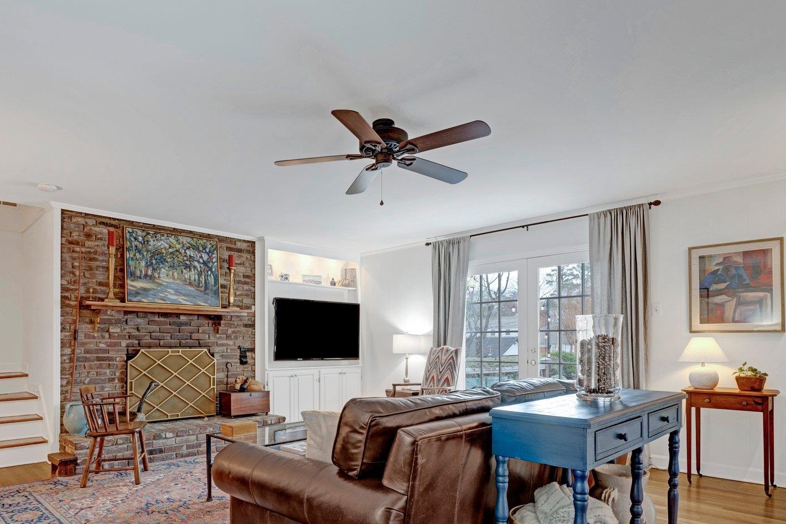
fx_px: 490
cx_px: 349
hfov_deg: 77.2
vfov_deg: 55.4
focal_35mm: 22
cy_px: 336
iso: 400
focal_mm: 15.3
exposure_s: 1/8
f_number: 8
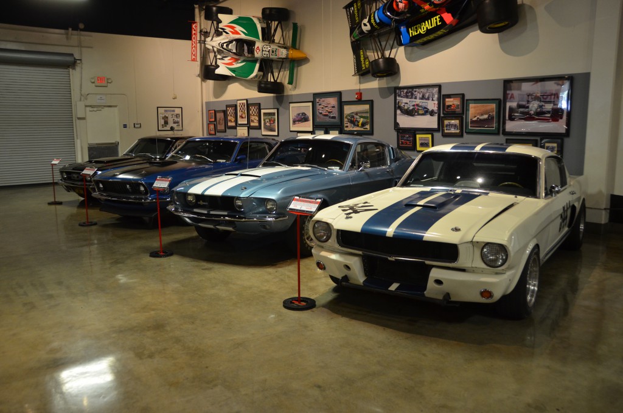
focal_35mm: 30
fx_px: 518
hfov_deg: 62.0
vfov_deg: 43.4
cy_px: 206
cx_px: 312
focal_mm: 20
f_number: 3.8
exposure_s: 1/60
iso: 800
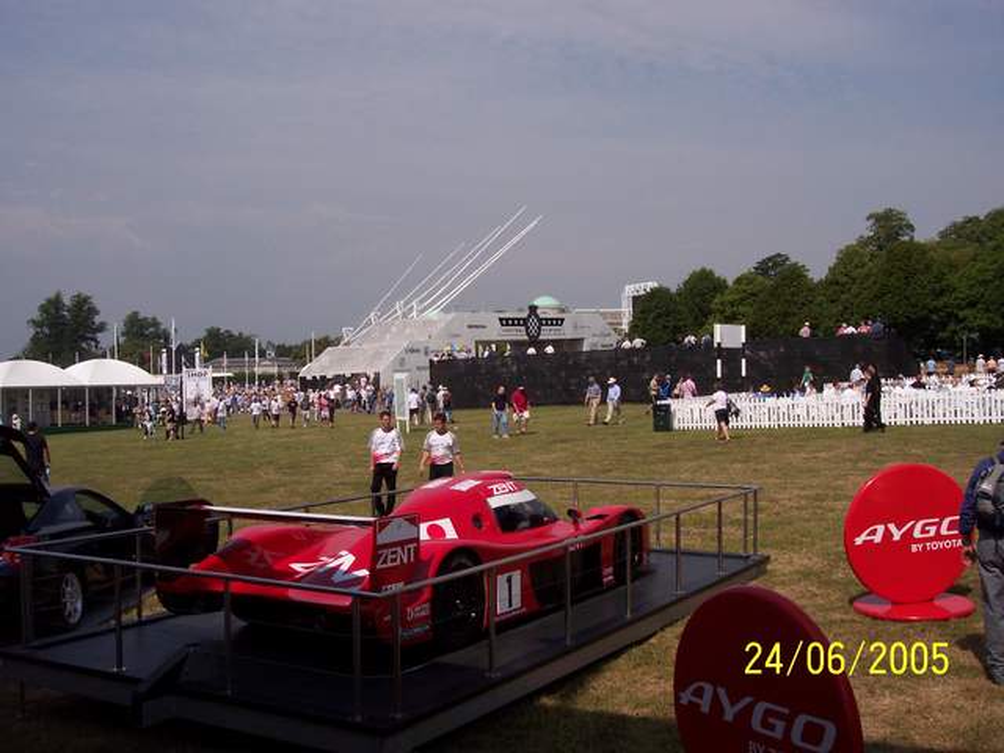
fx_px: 1102
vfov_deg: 37.7
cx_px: 502
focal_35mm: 38
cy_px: 376
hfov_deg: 49.0
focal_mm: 8
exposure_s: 1/1000
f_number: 4.8
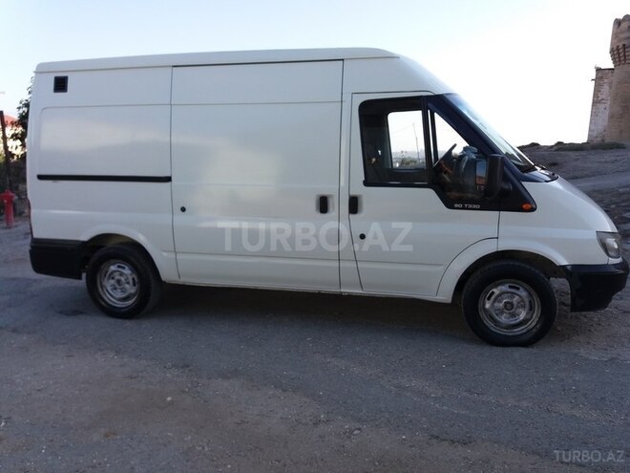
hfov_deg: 63.4
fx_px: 510
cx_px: 315
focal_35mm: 28
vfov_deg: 49.7
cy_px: 236
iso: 64
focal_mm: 3.7
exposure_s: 1/582
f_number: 1.9
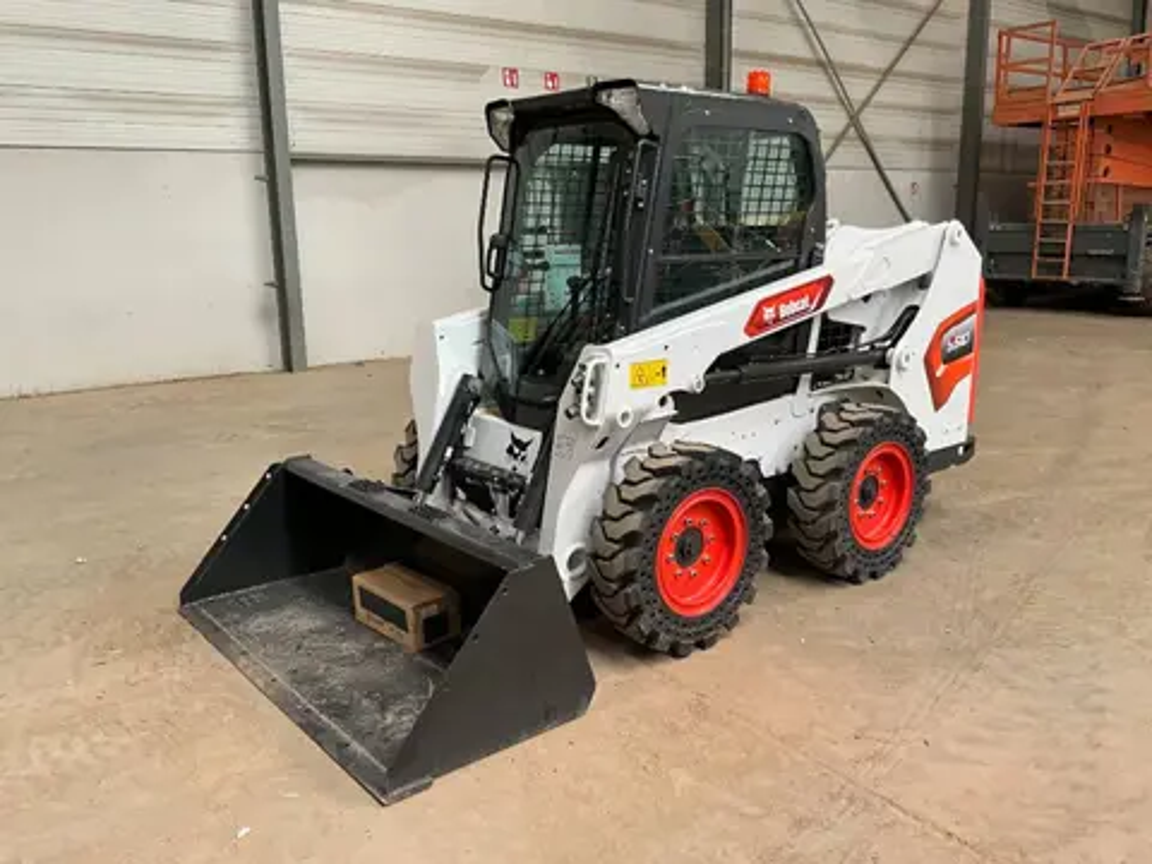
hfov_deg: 61.7
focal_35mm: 29
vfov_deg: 48.2
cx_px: 576
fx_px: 965
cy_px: 432
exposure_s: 1/70
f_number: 1.8
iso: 64
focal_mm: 3
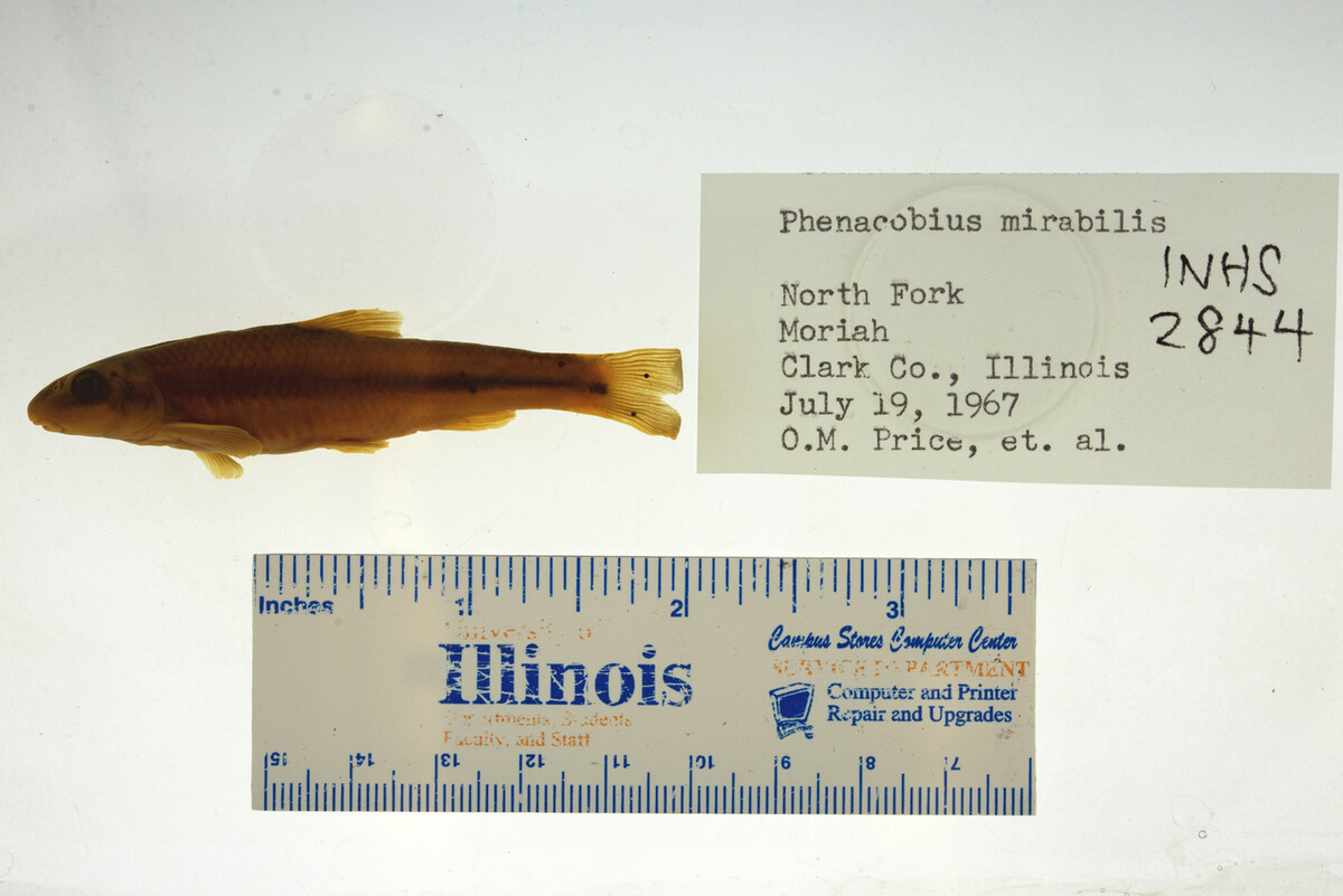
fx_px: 2239
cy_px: 448
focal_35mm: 60
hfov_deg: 33.4
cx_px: 672
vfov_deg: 22.6
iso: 100
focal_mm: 60
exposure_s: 1/200
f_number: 10
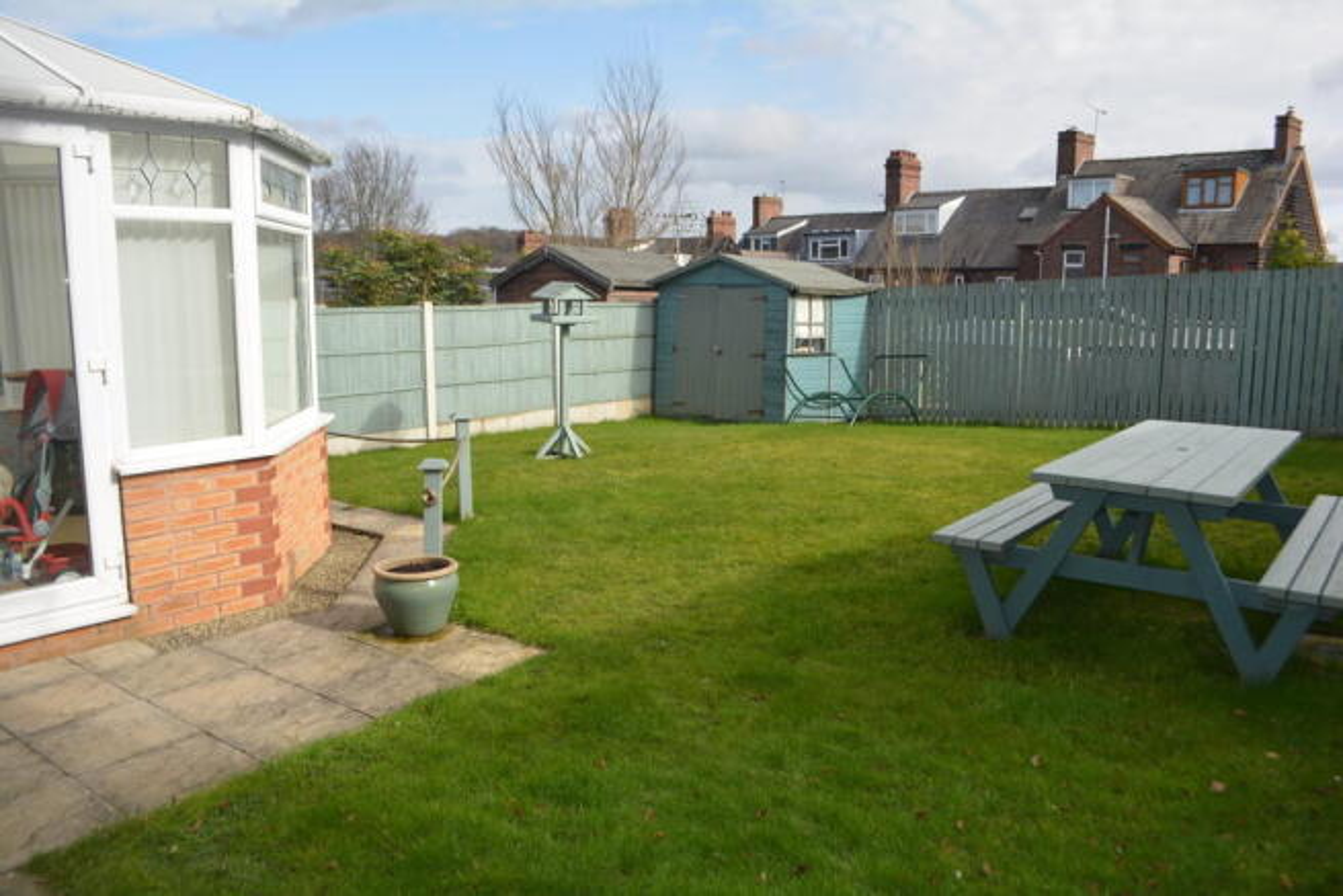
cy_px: 448
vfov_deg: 48.0
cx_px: 672
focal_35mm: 27
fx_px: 1007
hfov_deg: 67.4
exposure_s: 1/200
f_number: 6.3
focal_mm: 18
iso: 100
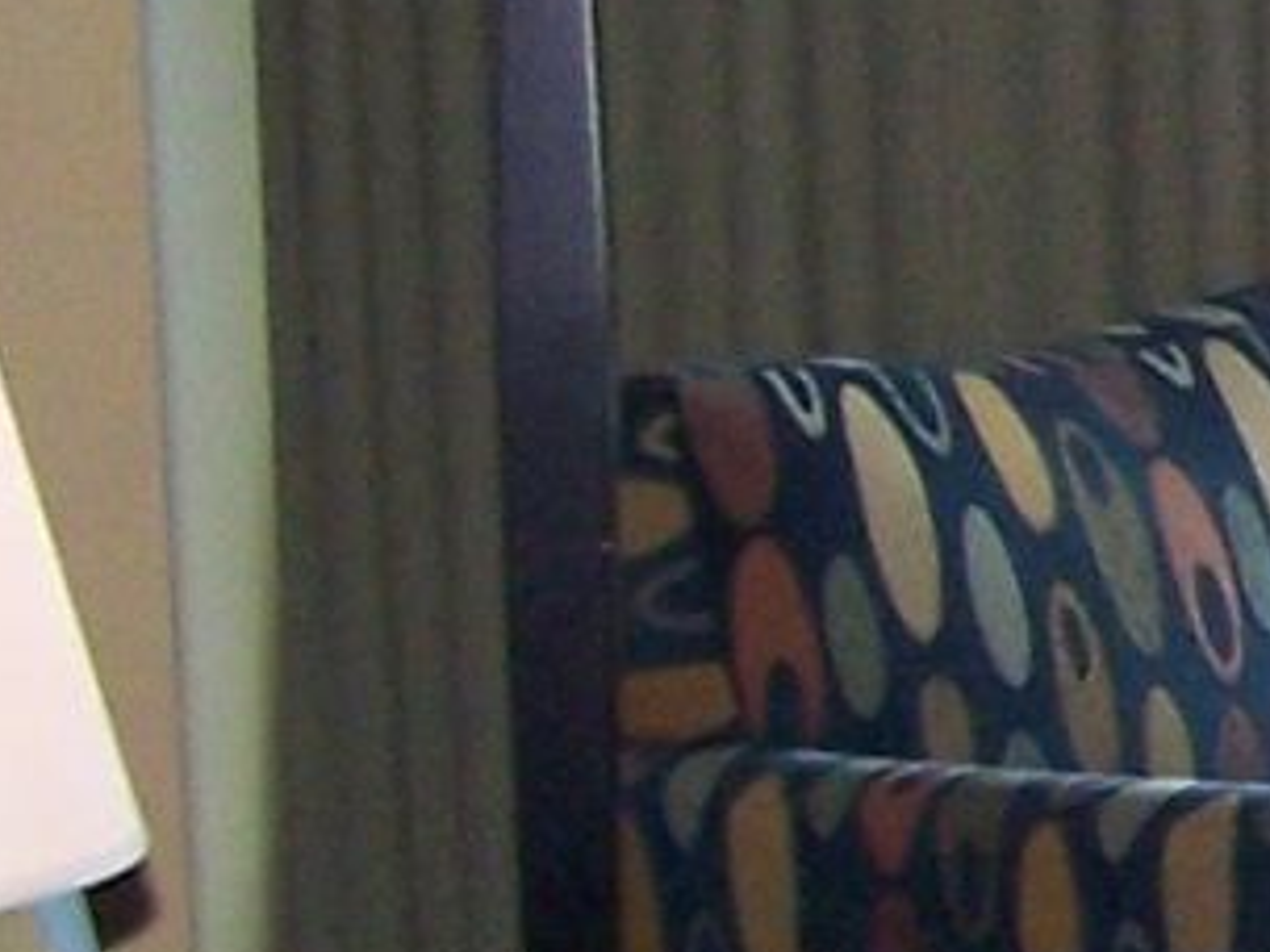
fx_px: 9392
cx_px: 3509
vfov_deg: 5.8
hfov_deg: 7.1
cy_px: 380
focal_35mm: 256
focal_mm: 6.3
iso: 140
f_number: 2.8
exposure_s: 1/90
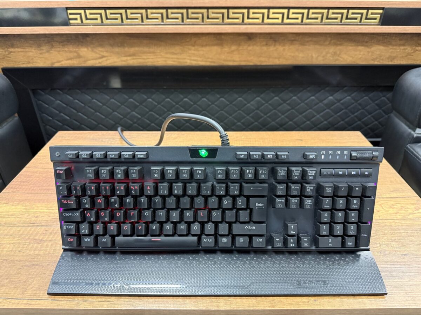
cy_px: 158
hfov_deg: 71.6
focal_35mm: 24
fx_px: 292
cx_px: 210
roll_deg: +0.1
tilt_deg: -30.4
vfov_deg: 56.8
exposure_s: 1/50
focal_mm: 6.76
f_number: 1.78
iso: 640
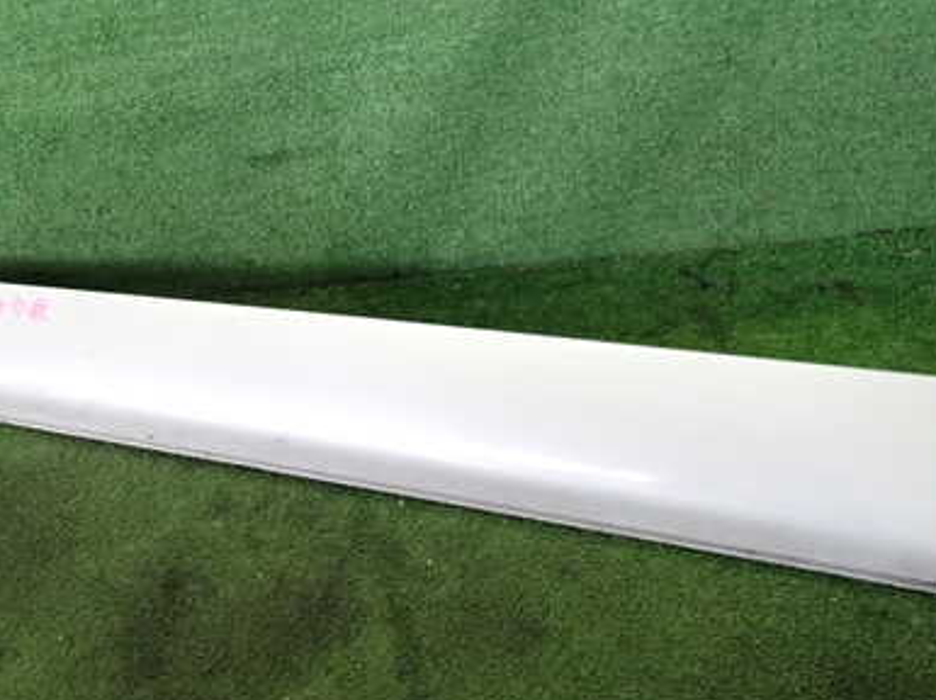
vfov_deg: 36.7
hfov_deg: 47.0
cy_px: 406
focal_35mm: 39
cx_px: 299
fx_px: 1054
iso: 250
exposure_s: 1/30
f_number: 2
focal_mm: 4.5
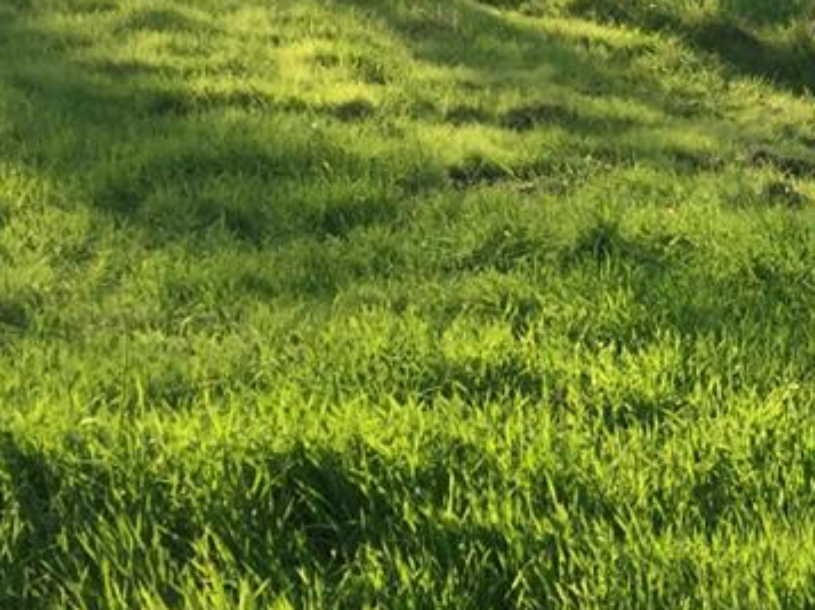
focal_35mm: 122
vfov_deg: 11.8
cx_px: 1315
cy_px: -167
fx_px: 2869
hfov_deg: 14.7
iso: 32
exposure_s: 1/246
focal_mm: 4.15
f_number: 2.2
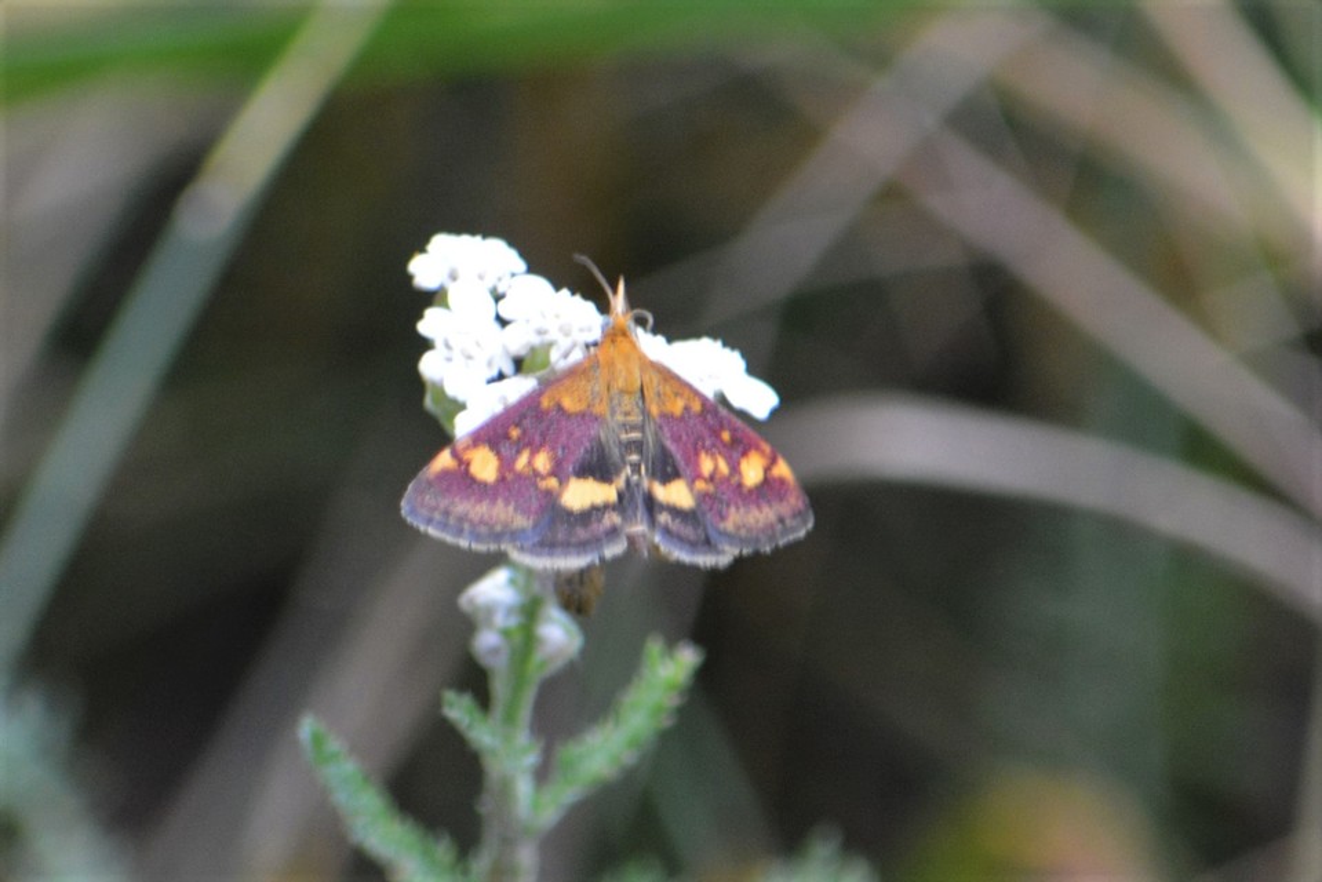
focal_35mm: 450
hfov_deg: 4.6
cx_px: 661
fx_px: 16529
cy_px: 441
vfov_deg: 3.1
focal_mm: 300
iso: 560
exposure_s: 1/125
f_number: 5.6
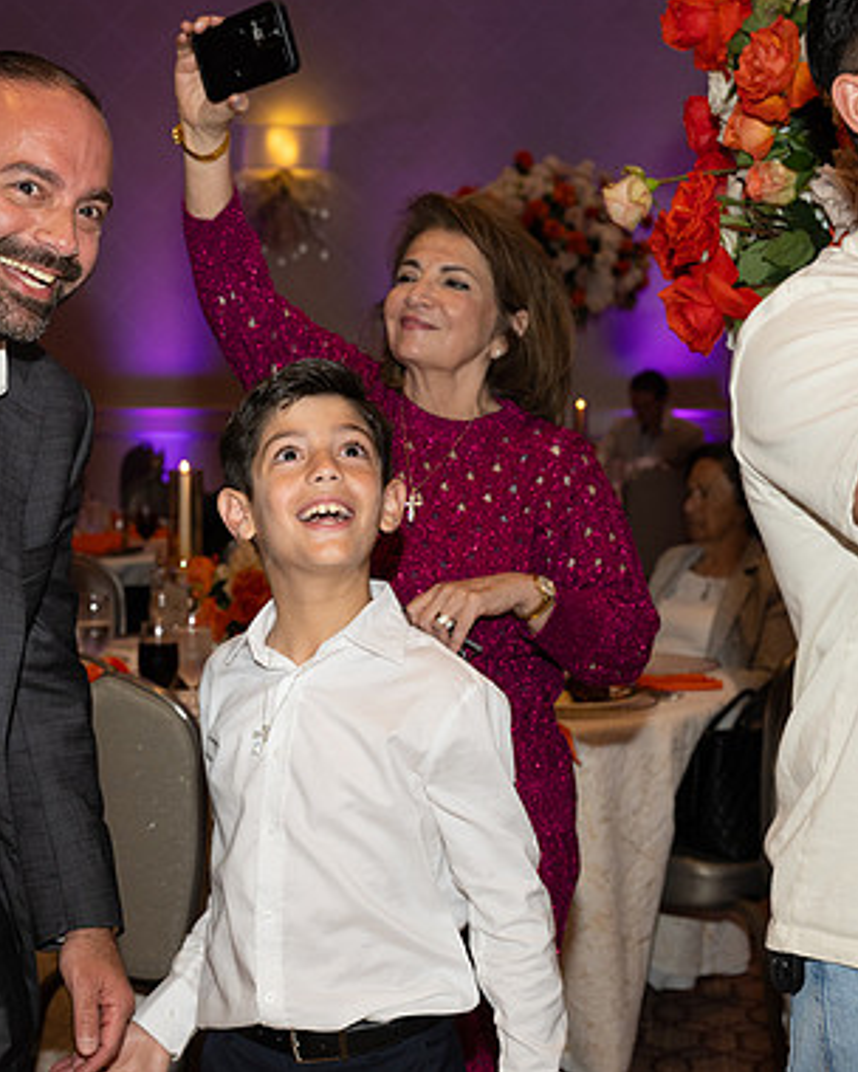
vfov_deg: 26.1
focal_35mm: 73
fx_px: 2317
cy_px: 529
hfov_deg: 20.8
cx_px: 231
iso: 800
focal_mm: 51
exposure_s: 1/100
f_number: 5.6
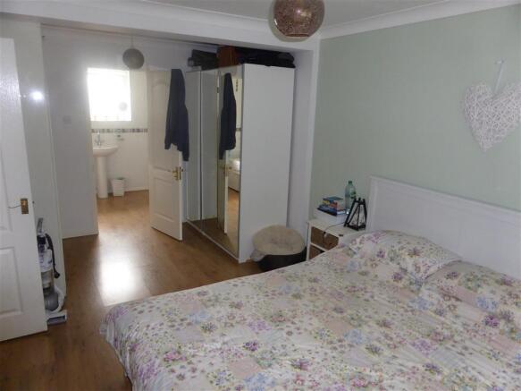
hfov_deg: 71.6
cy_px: 196
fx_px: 361
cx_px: 260
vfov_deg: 56.8
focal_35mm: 24
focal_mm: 4.3
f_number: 3.3
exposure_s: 1/60
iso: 400
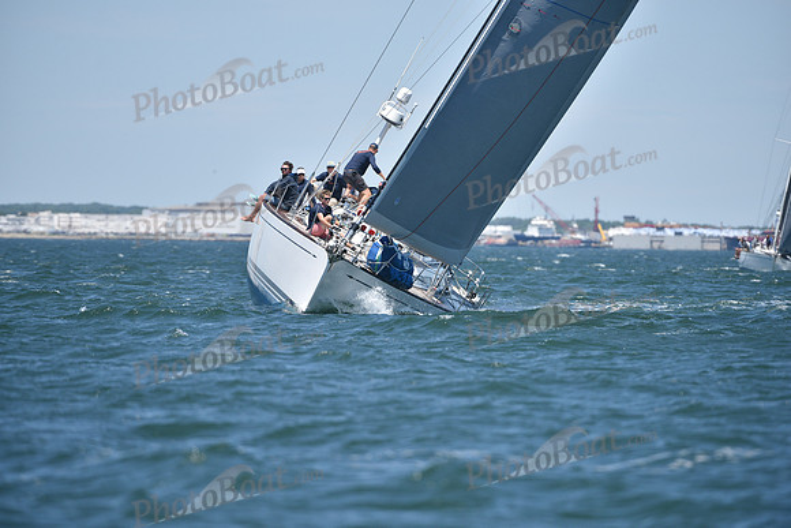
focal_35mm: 400
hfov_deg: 5.2
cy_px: 264
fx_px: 8791
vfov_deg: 3.4
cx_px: 396
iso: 250
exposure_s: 1/1600
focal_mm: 400
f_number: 5
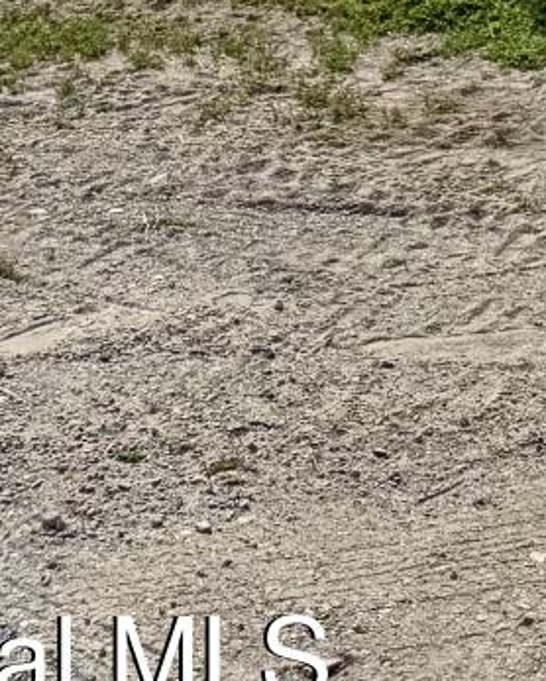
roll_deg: -1.5
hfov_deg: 10.2
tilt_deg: +7.5
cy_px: -1125
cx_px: 1222
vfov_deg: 11.1
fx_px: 2725
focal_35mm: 135
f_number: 1.78
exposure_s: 1/11905
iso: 125
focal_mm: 6.76
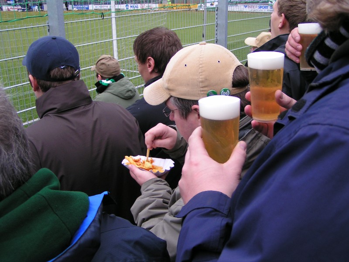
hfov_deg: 49.0
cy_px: 131
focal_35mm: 38
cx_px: 174
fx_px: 383
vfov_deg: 37.7
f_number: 3.2
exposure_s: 1/50
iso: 50
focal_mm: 5.8
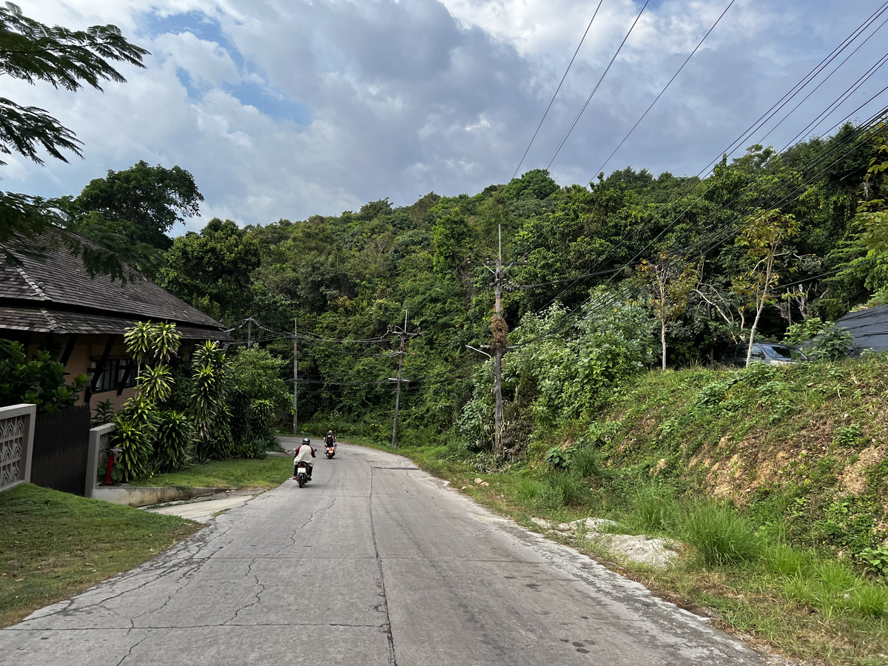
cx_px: 444
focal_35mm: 26
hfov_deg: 67.3
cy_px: 333
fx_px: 667
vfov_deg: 53.1
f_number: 1.5
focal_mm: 5.7
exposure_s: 1/1511
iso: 50
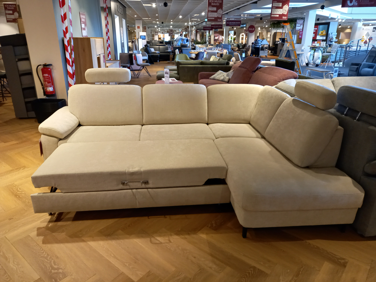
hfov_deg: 69.4
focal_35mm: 25
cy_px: 141
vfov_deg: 54.9
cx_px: 188
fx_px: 272
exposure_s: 1/50
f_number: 2
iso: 200
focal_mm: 4.6
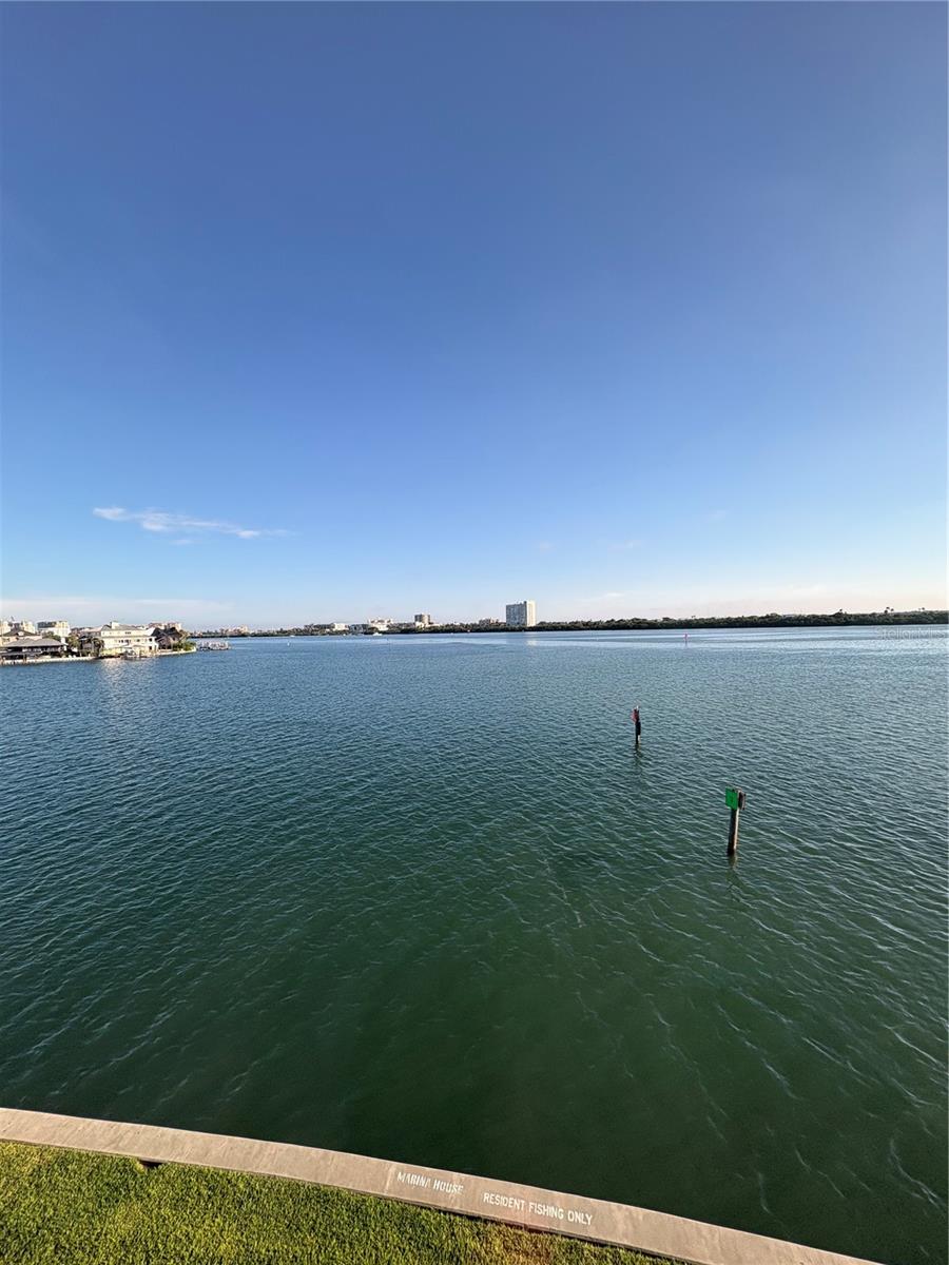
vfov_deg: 102.1
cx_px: 474
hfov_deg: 85.7
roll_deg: +1.2
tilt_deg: +0.0
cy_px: 632
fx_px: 512
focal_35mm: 14
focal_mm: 2.22
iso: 50
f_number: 2.2
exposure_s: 1/1094
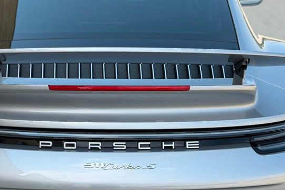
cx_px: 109
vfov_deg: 14.4
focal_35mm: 95
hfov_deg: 21.4
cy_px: 128
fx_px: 752
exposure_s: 1/2146
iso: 64
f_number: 1.78
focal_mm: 6.76
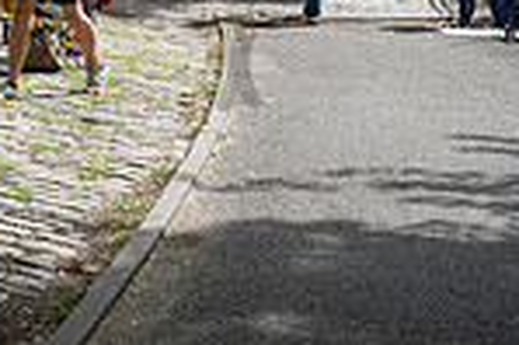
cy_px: -120
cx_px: -212
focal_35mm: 113
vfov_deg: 11.7
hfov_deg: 16.8
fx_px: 1627
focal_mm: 29
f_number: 4
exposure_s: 1/800
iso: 200
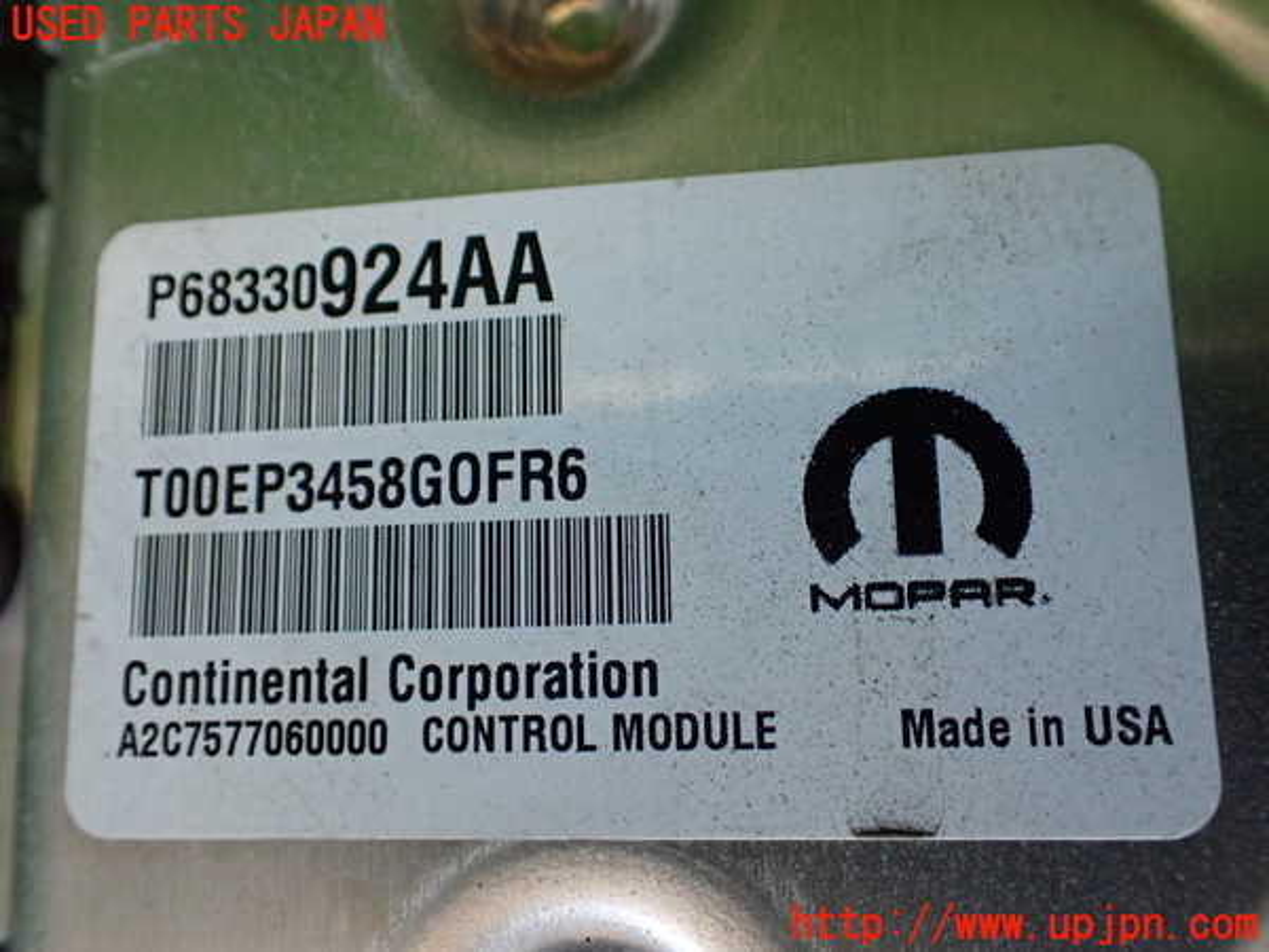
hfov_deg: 60.0
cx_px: 634
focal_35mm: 30
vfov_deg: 46.8
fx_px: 1100
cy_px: 476
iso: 640
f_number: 2.3
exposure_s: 1/125
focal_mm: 5.4
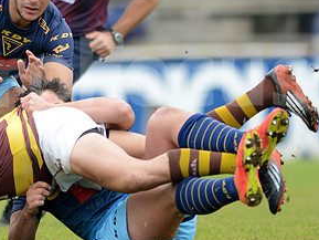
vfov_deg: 1.8
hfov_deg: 2.4
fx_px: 7477
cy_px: 69
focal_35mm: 811
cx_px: 32
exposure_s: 1/800
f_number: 4
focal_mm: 420
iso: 800
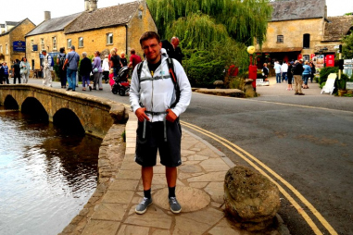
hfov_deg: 55.5
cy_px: 88
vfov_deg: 38.6
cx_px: 146
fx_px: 333
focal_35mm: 34
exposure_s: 1/250
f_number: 5.6
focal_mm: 18
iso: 200
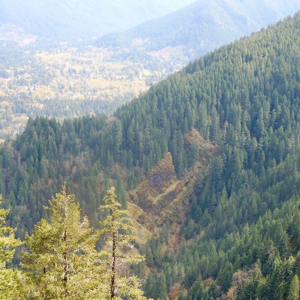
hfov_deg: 28.5
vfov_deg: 28.6
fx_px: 588
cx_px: 189
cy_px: 150
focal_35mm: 60
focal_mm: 8.9
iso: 80
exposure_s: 1/100
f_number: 4
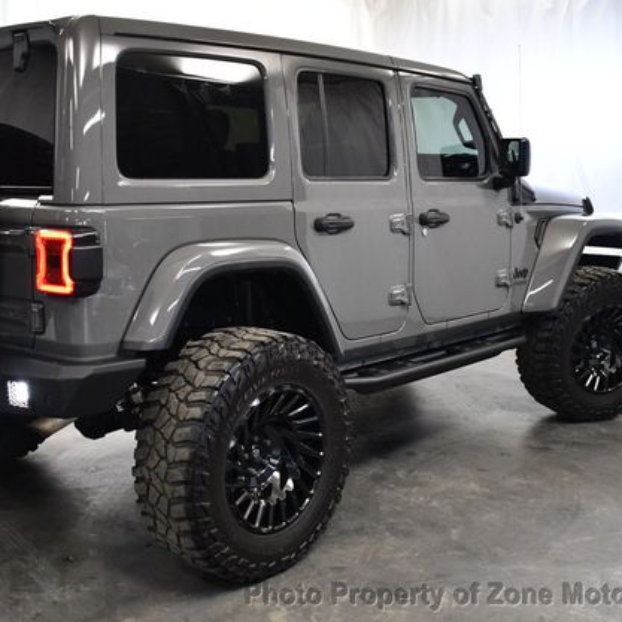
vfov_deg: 36.1
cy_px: 304
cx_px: 227
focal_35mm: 47
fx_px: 955
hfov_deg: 35.8
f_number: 3.5
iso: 900
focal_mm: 18
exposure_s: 1/125
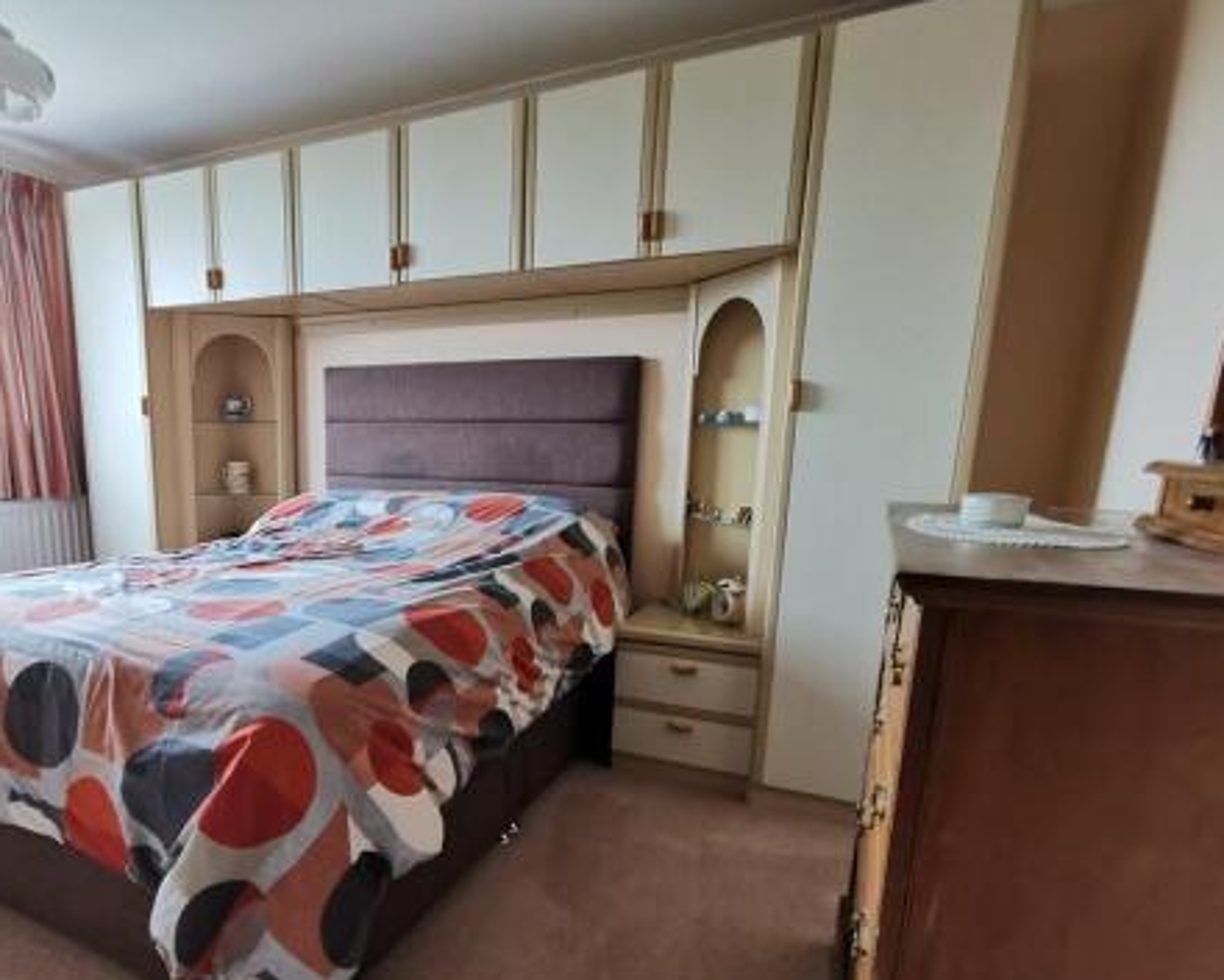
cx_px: 444
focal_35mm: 22
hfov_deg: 73.5
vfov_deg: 62.4
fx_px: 797
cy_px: 600
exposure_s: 1/33.3
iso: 250
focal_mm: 2.26
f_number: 2.2
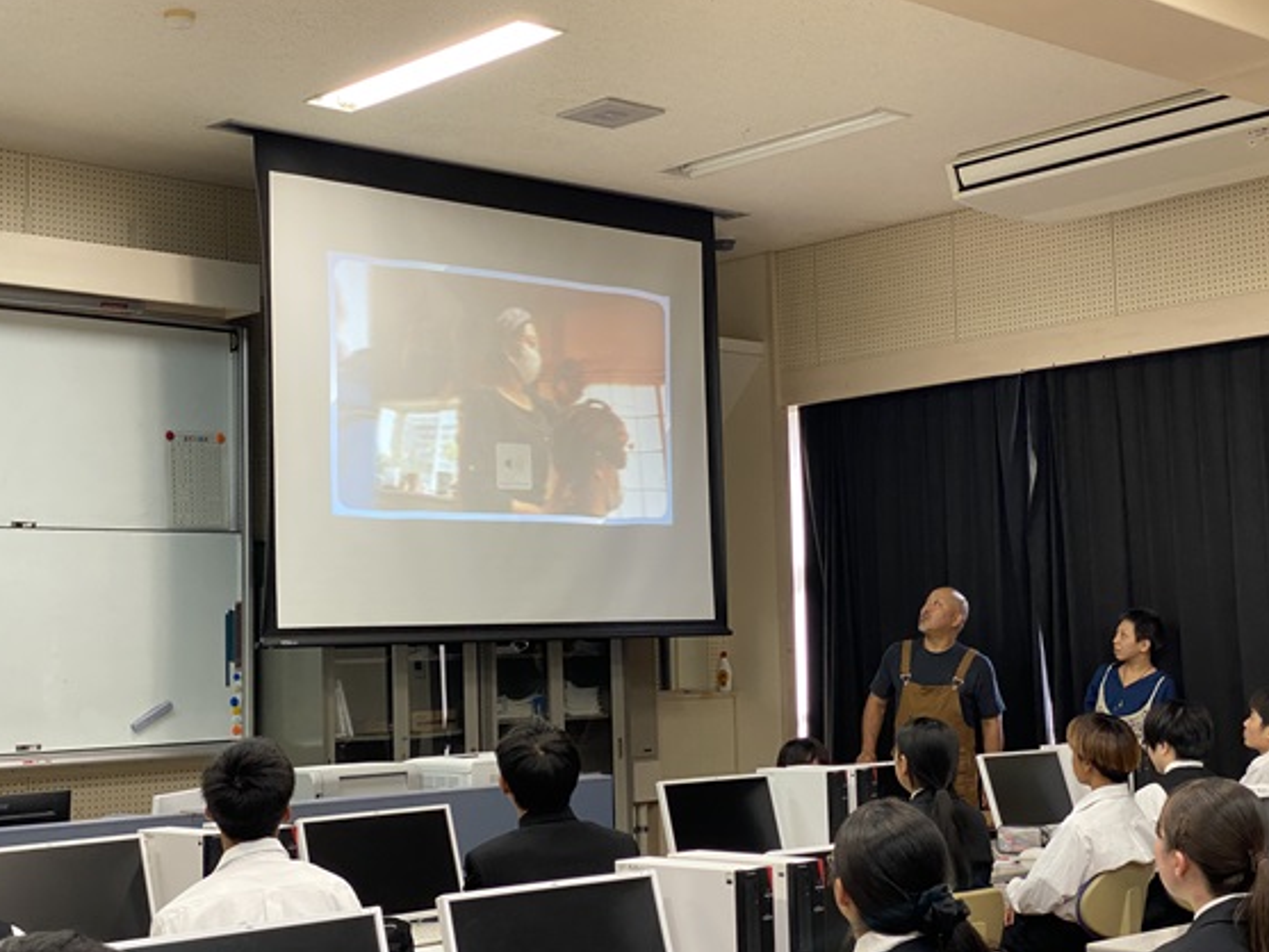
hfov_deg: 34.3
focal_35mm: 56
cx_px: 654
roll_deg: +0.8
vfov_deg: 26.1
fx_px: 2053
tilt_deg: +3.5
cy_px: 481
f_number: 2
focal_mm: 6
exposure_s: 1/50
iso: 125
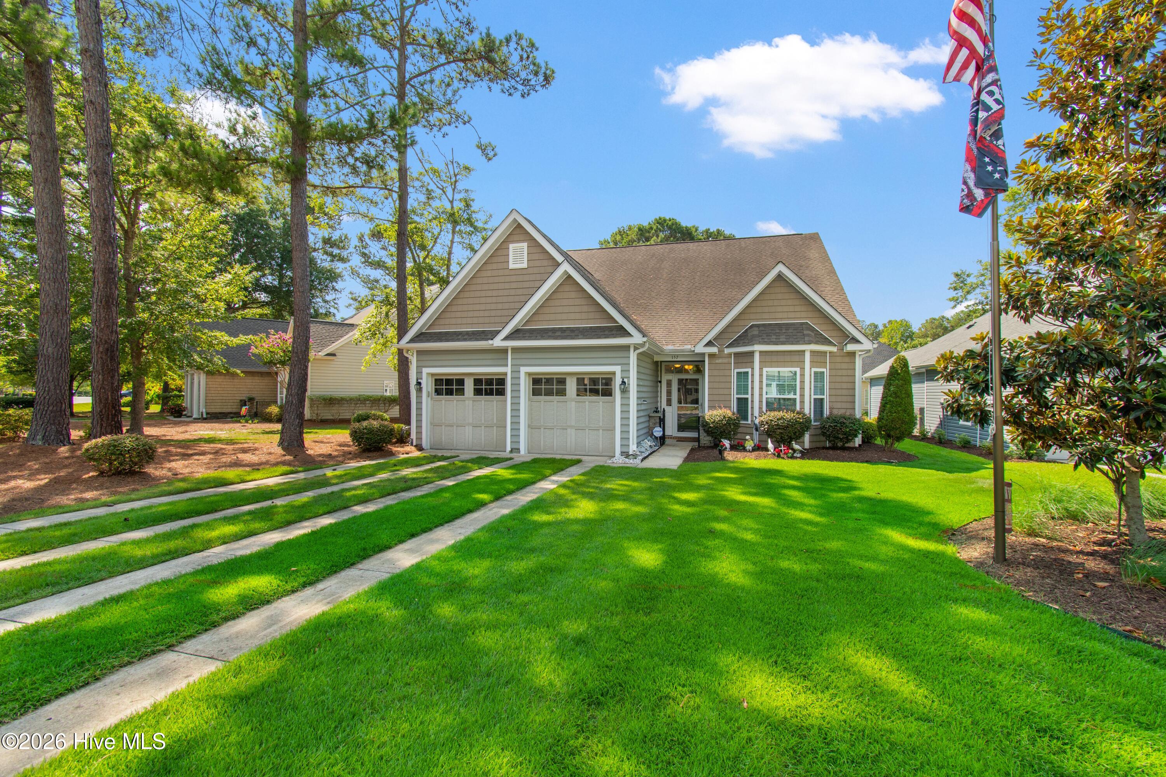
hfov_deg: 100.4
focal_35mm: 15
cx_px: 583
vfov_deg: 77.3
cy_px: 388
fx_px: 486
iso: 100
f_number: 8
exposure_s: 1/160
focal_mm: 10
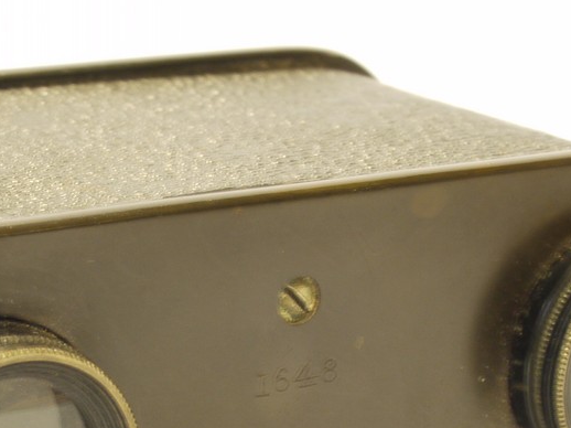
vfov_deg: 10.5
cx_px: 127
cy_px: 475
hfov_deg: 14.1
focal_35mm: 139
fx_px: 2292
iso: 400
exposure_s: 1/2
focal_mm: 30
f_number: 13
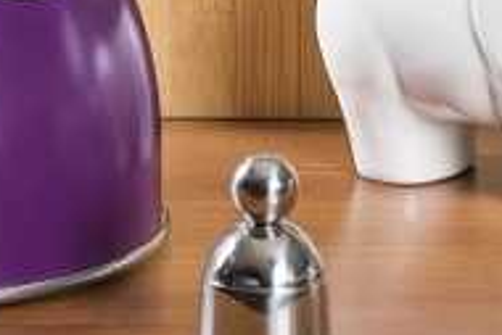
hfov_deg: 5.8
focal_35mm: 355
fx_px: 4954
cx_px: -161
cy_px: -297
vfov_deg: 3.8
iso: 200
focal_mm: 50
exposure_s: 1/125
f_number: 8
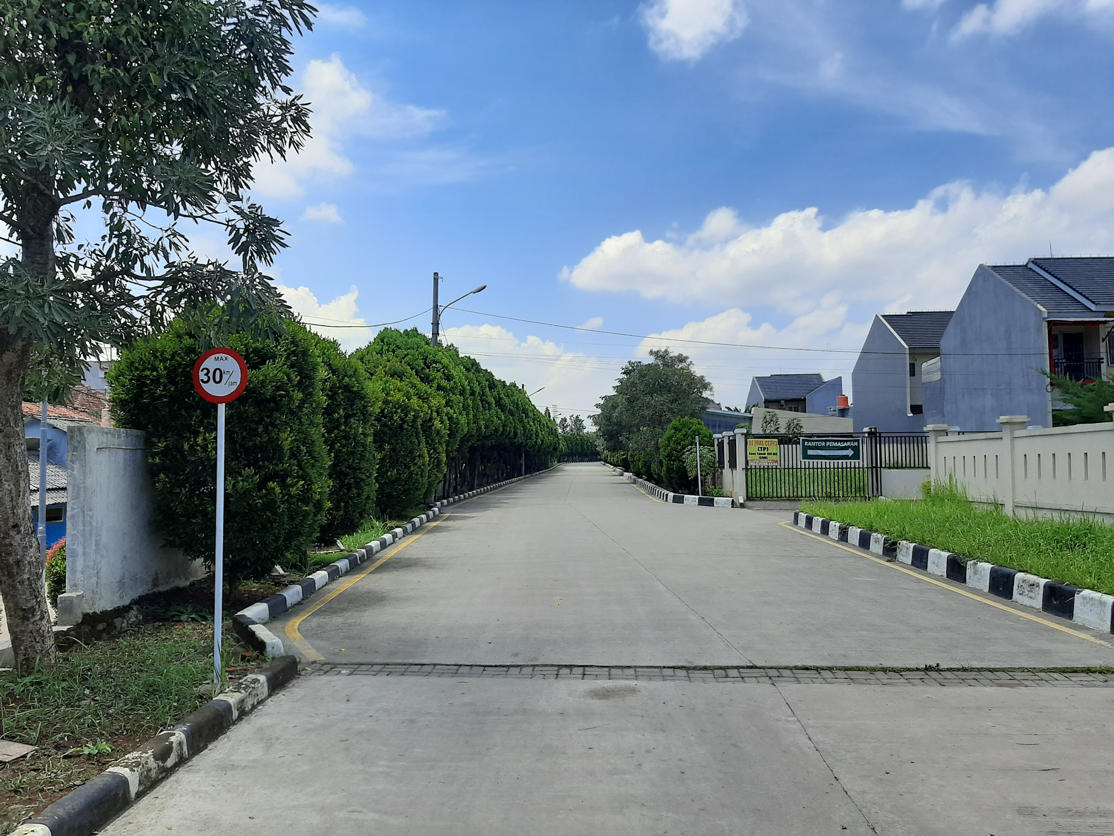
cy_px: 418
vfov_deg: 51.4
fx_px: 869
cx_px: 557
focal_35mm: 27
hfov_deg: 65.3
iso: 40
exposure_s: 1/2262
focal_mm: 3.93
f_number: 1.7
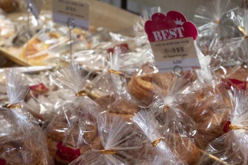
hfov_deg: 26.3
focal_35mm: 77
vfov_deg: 17.6
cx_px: 146
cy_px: 120
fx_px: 531
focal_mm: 45
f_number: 5.6
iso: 1600
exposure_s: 1/160
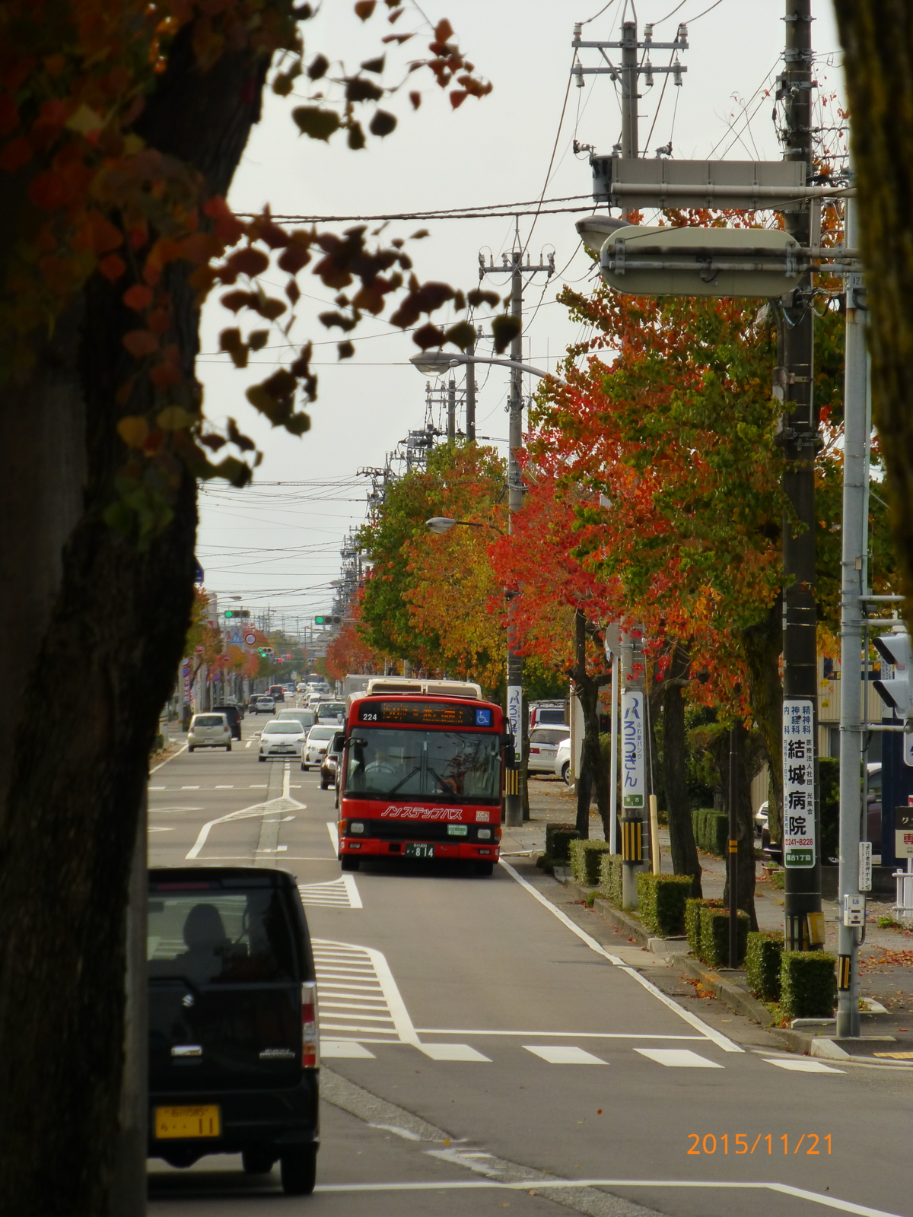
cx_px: 456
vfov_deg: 9.2
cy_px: 608
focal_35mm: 214
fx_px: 7526
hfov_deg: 6.9
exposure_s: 1/500
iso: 160
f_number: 5.6
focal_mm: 38.2
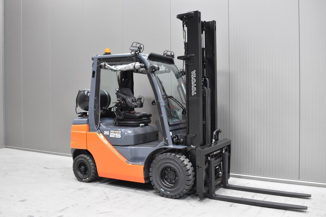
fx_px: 299
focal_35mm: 33
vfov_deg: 40.0
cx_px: 163
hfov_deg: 57.2
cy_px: 108
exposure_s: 1/20
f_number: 5
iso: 1600
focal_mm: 22
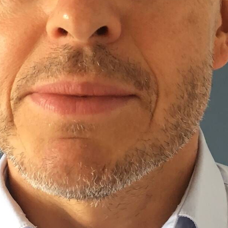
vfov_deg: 20.3
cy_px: 37
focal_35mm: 84
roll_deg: -0.7
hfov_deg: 20.6
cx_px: 112
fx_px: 626
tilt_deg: +2.0
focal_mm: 4.15
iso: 100
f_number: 2.2
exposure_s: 1/33
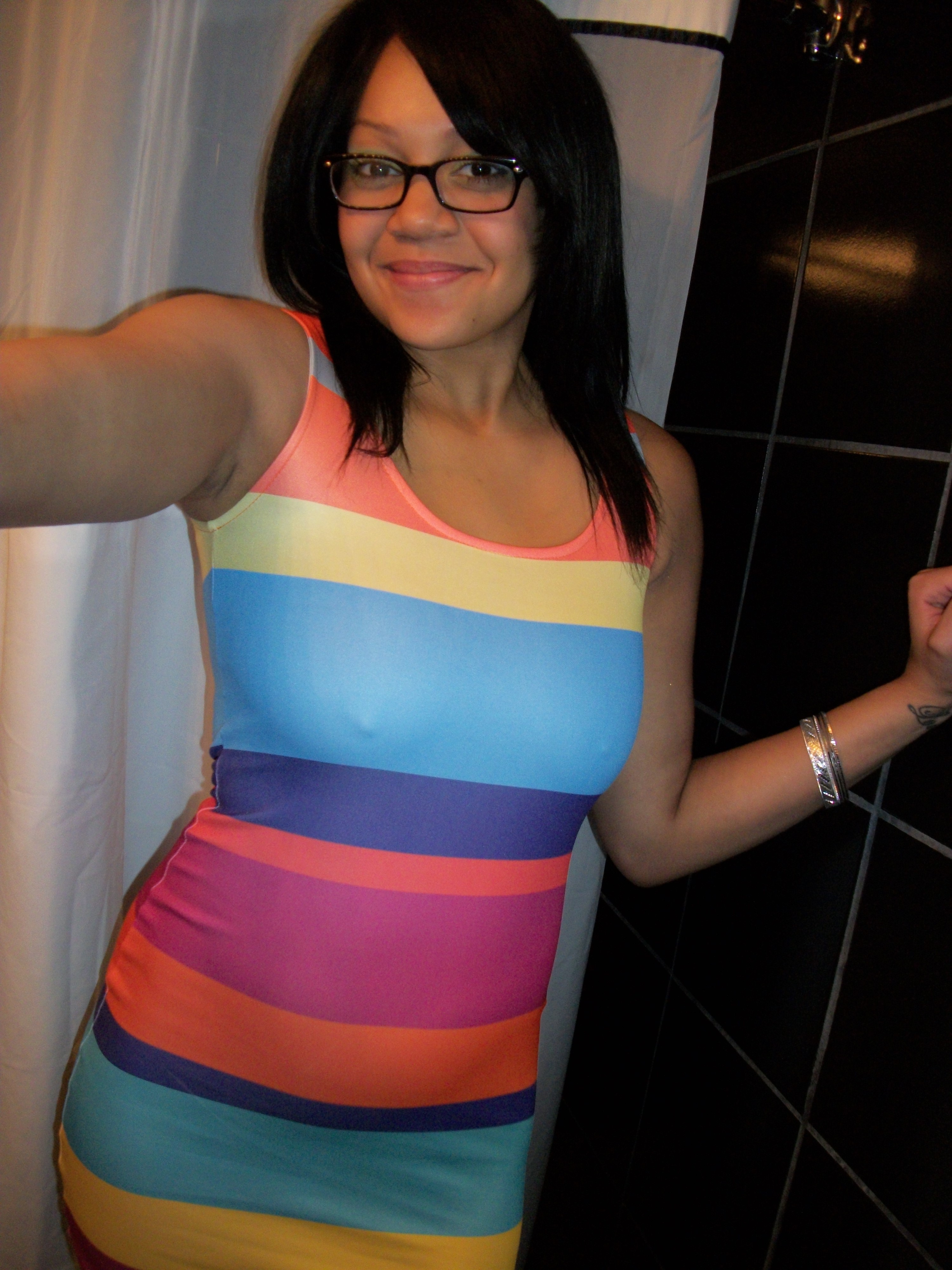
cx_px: 476
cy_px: 635
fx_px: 1173
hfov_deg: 44.2
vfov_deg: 56.8
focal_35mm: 32
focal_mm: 5.7
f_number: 2.9
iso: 160
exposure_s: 1/30
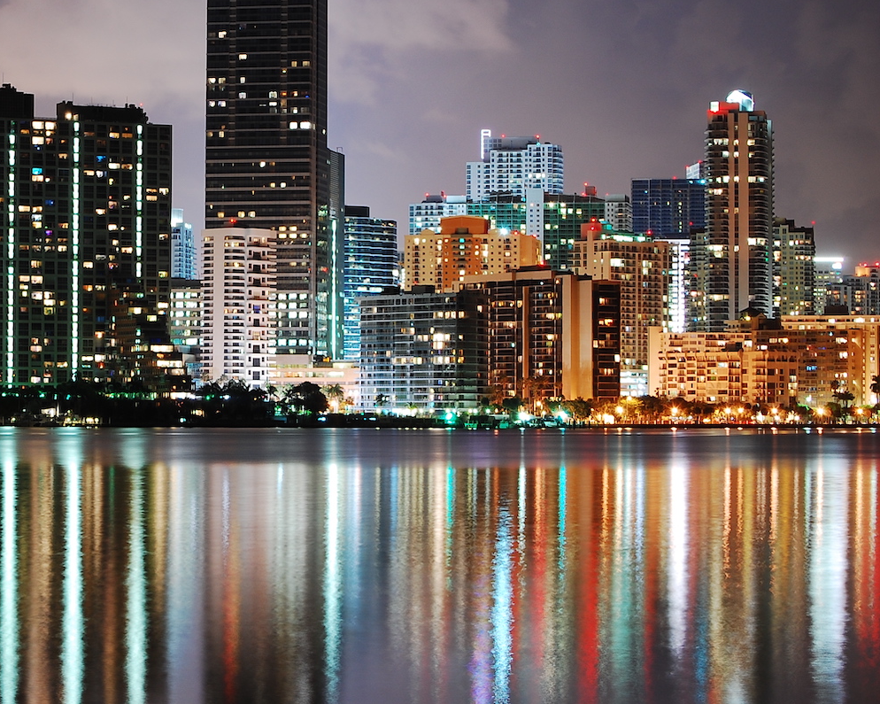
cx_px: 228
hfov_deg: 16.4
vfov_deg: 13.2
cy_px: 270
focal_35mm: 117
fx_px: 3039
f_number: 8
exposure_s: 20
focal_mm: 55
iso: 200
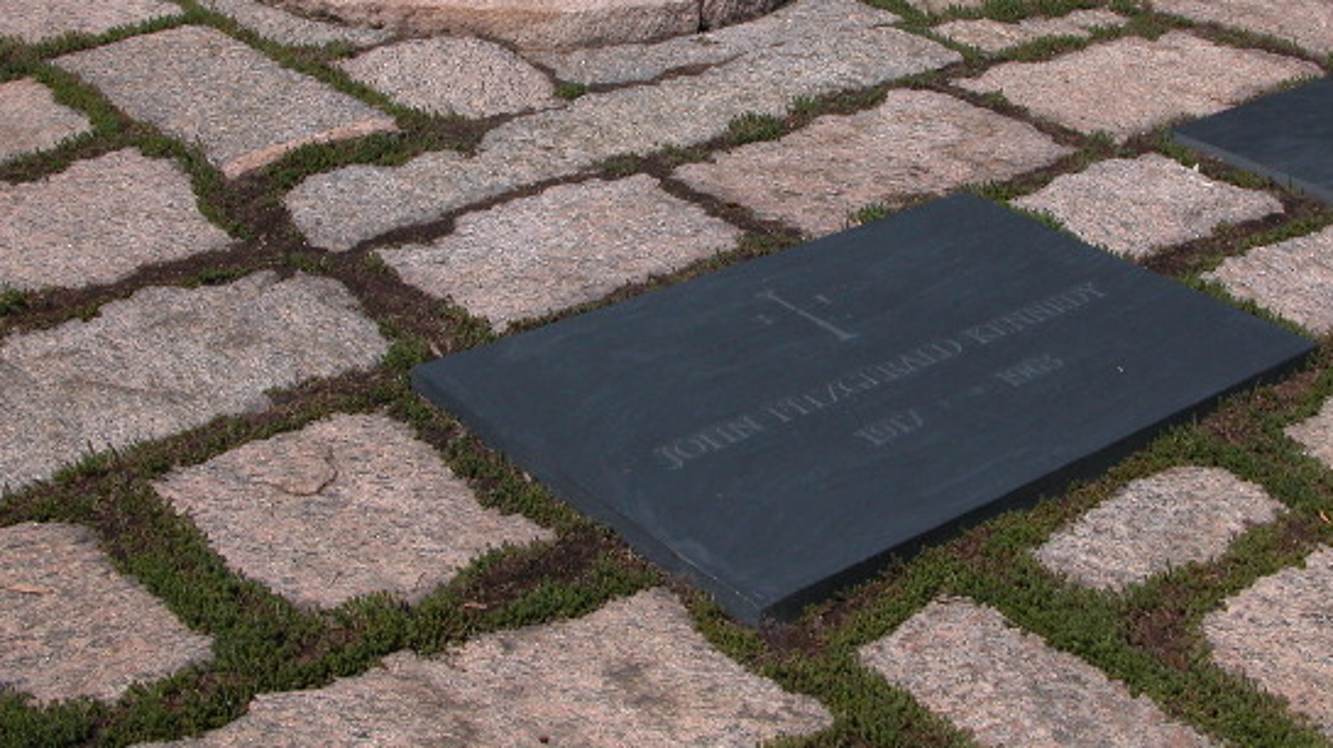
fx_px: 1978
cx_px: 717
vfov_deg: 21.2
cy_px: 191
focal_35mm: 56
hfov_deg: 37.2
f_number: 7.1
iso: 100
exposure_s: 1/448
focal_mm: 8.9
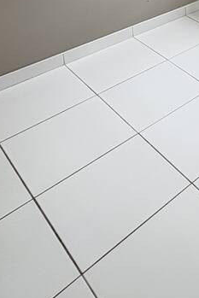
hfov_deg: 22.5
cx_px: 323
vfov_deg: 35.0
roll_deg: -2.6
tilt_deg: -14.4
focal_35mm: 45
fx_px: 373
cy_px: -56
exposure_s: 1/132
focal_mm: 2.22
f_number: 2.2
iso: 100
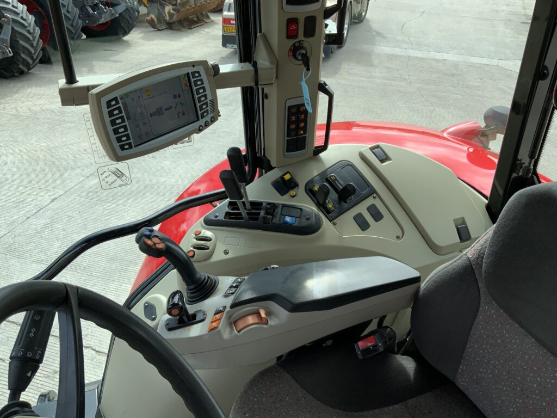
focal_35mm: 29
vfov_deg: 48.2
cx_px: 278
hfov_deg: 61.7
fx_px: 467
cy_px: 209
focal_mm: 3
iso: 16
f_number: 1.8
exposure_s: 1/534
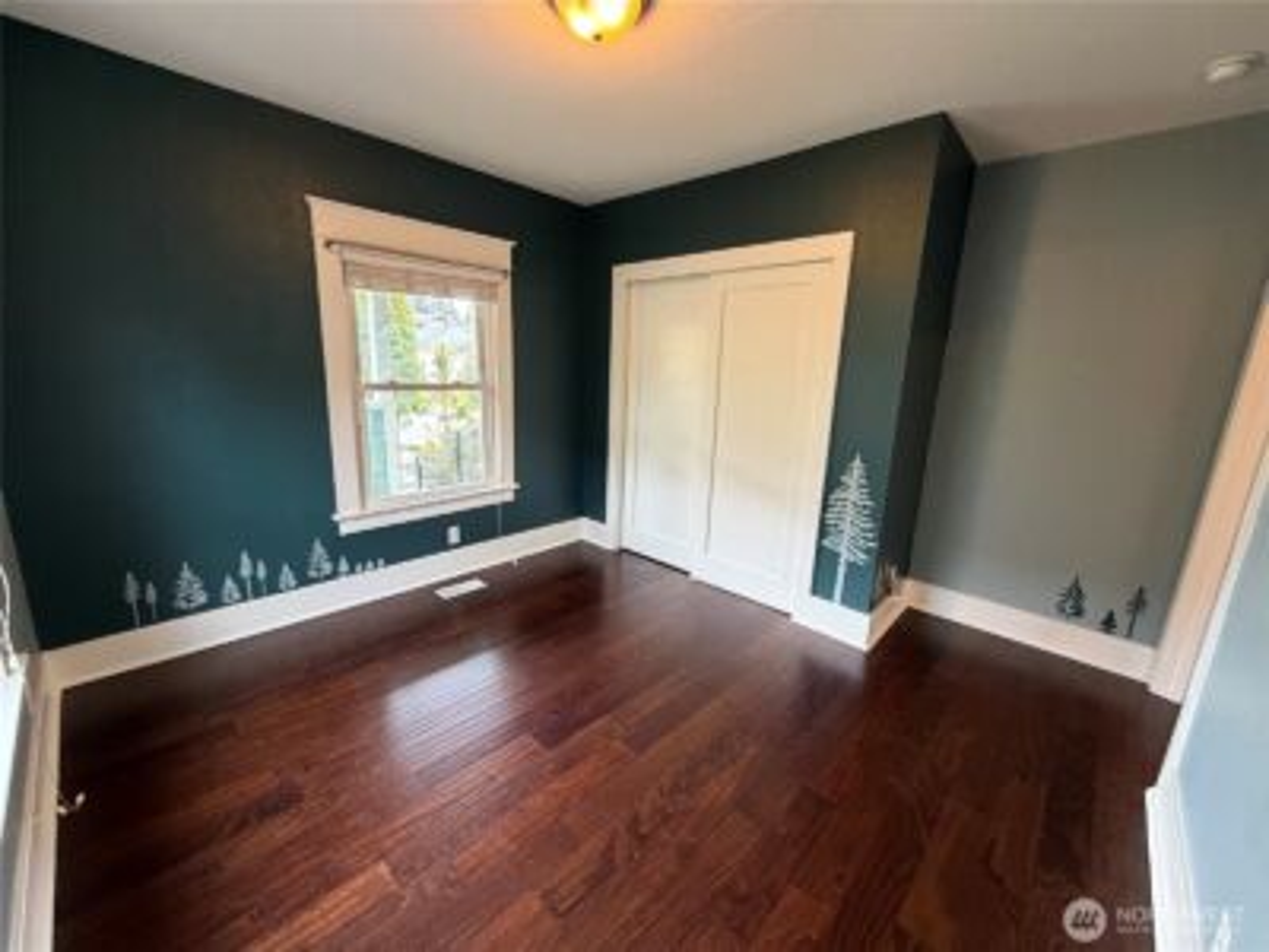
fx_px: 513
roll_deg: -2.1
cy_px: 476
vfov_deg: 85.7
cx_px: 634
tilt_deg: -12.8
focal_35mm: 14
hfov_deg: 102.1
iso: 320
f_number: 2.2
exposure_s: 1/60
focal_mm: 2.22
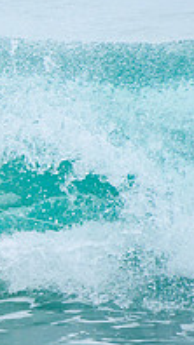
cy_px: 186
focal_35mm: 1691
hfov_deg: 0.7
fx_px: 15504
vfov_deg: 1.3
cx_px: -180
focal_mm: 400
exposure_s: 1/2000
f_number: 9
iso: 500
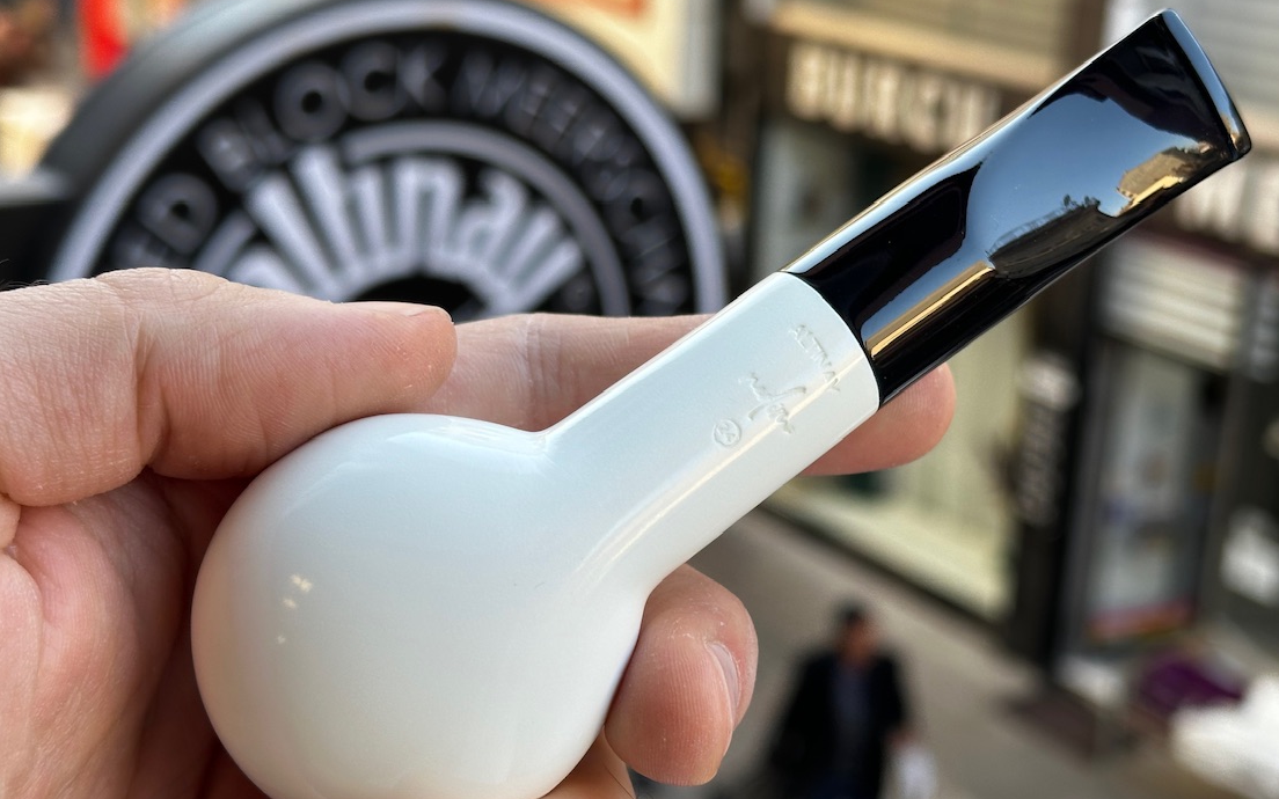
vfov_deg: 22.0
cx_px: 702
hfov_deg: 34.5
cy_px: 434
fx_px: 2057
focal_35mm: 59
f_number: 1.78
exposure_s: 1/246
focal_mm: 6.86
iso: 50
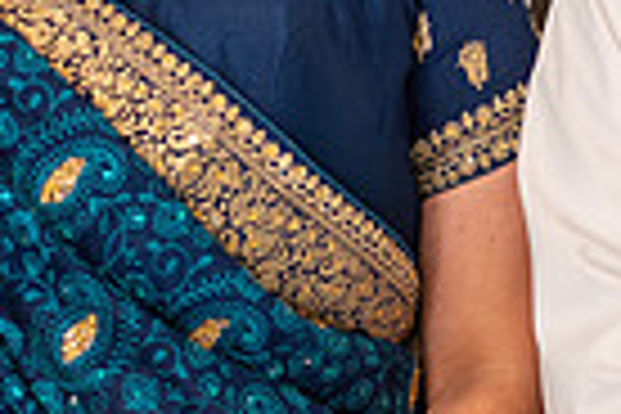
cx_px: 562
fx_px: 6175
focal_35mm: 358
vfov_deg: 3.8
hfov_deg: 5.7
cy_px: -110
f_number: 1.8
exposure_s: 1/160
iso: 320
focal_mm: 85
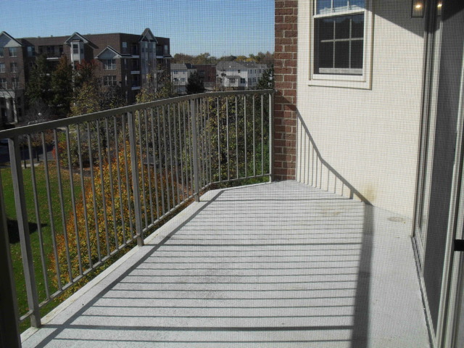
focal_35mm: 35
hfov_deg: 52.6
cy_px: 174
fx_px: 469
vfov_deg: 40.7
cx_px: 232
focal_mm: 6.3
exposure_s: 1/180
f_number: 8.4
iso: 100
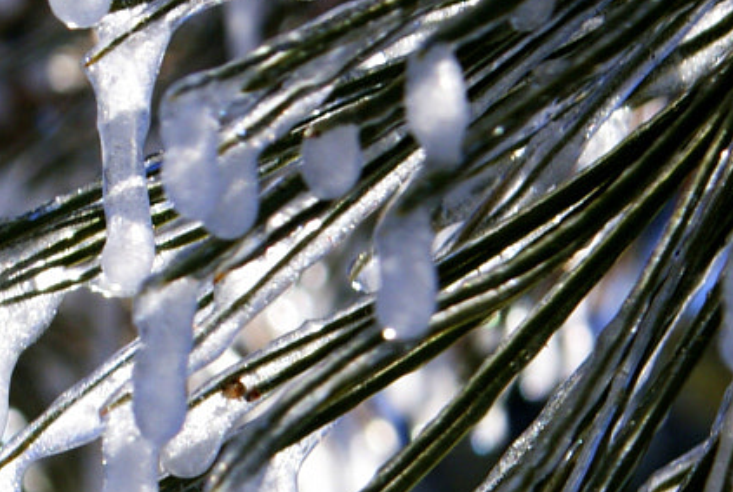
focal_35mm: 398
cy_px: 488
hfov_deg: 5.2
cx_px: 205
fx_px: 8118
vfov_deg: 3.5
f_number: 11
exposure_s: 1/100
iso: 100
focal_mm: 70
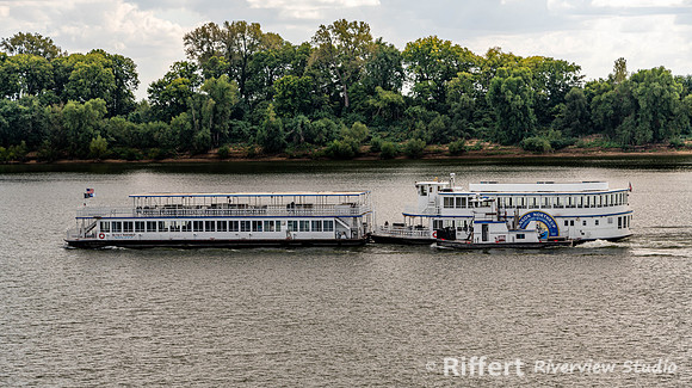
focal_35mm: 129
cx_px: 345
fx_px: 2372
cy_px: 226
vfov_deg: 9.3
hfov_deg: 16.6
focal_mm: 122
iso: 72
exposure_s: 1/250
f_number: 8
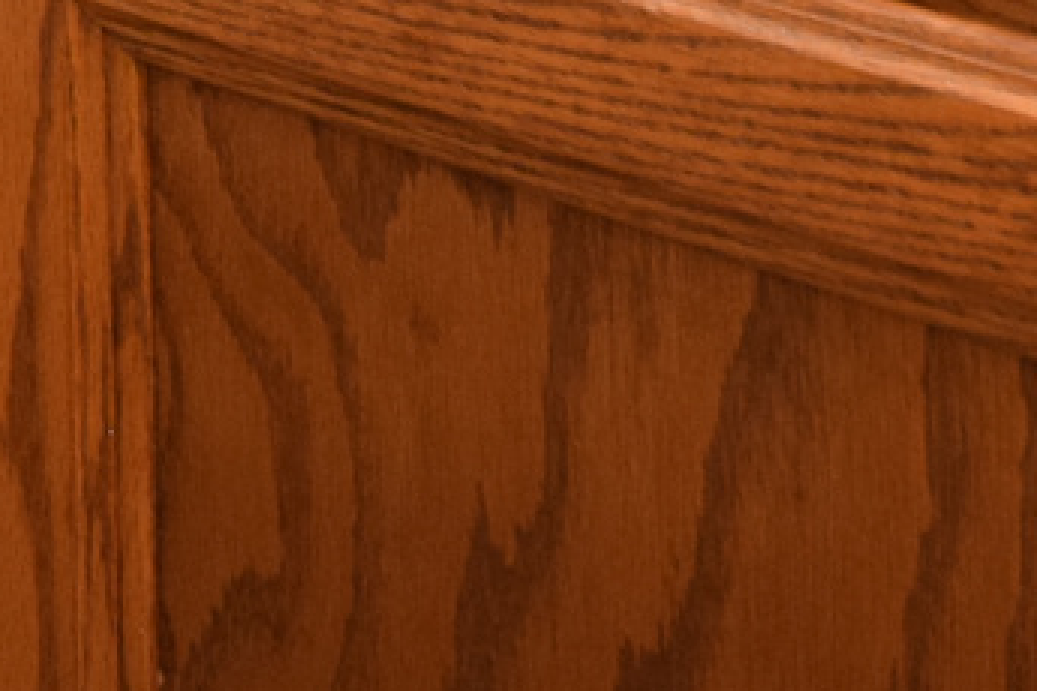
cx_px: -1103
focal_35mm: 89
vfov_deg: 10.8
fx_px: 2563
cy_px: -1326
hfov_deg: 16.6
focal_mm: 10
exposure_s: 1/125
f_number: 5.6
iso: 720
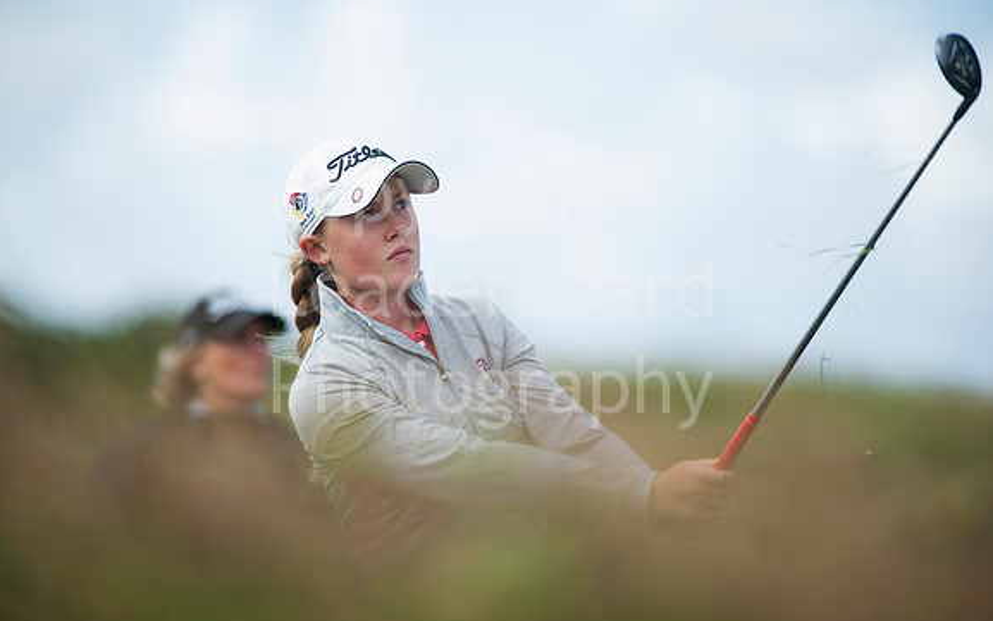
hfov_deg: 6.8
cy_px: 304
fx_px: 8311
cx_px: 496
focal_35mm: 307
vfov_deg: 4.3
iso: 640
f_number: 4
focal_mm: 300
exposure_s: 1/3200
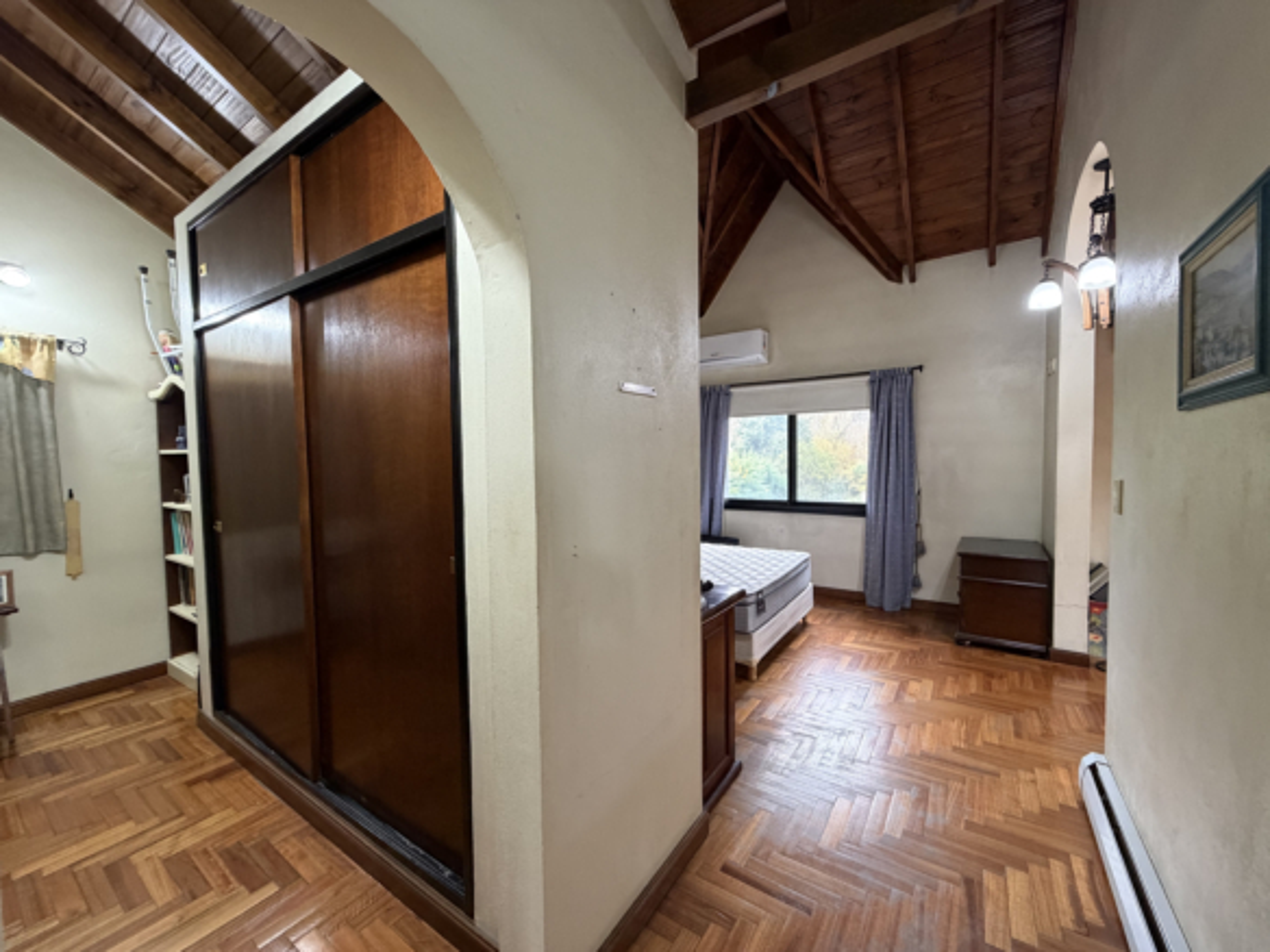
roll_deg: +1.0
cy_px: 476
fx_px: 514
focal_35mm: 14
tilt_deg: -2.4
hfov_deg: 102.1
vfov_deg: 85.7
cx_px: 635
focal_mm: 2.22
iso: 320
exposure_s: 1/50
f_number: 2.2
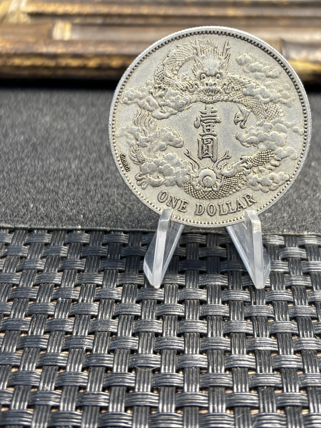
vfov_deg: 44.8
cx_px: 211
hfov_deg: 34.8
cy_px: 127
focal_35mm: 41
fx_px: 507
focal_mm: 5.96
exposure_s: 1/60
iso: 160
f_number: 1.6
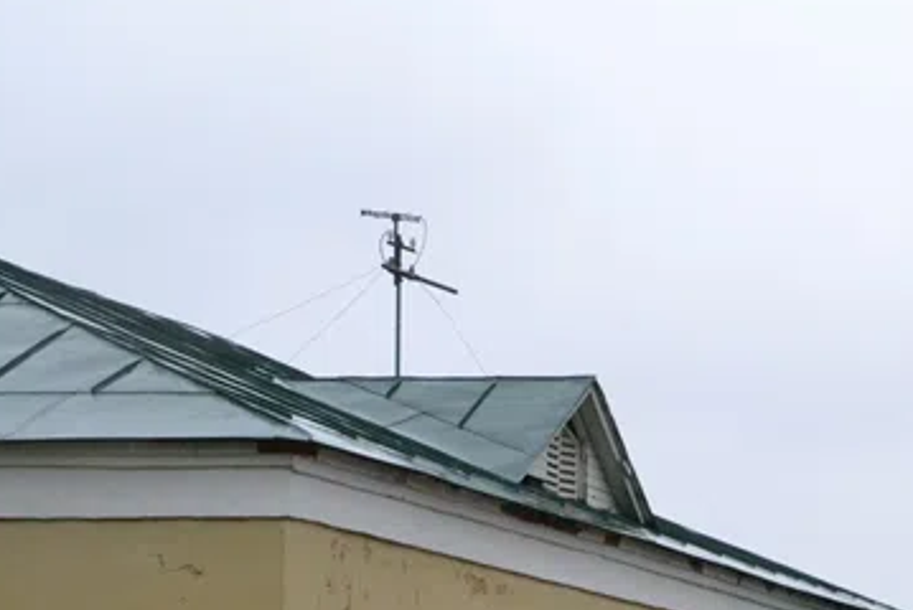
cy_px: 751
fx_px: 2930
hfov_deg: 17.3
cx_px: 941
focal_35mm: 115
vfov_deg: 11.6
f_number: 10
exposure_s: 1/400
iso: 1600
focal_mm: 27
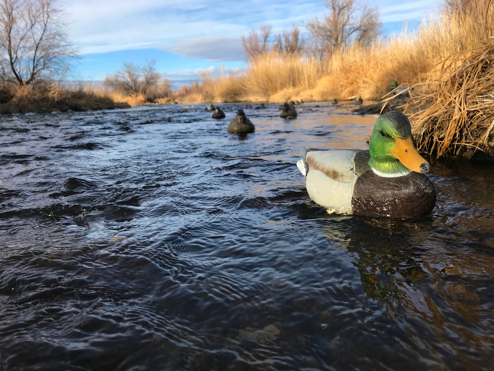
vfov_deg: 49.7
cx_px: 247
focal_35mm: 28
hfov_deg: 63.4
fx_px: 400
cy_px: 186
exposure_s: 1/1114
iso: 20
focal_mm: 3.99
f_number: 1.8
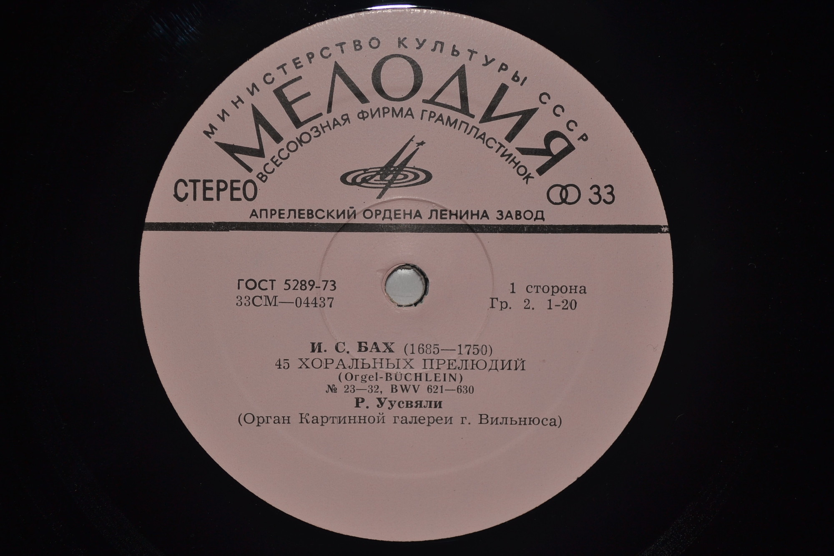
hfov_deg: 37.9
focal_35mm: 52
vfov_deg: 25.7
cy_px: 278
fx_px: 1216
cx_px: 417
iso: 100
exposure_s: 1/60
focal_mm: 35
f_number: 5
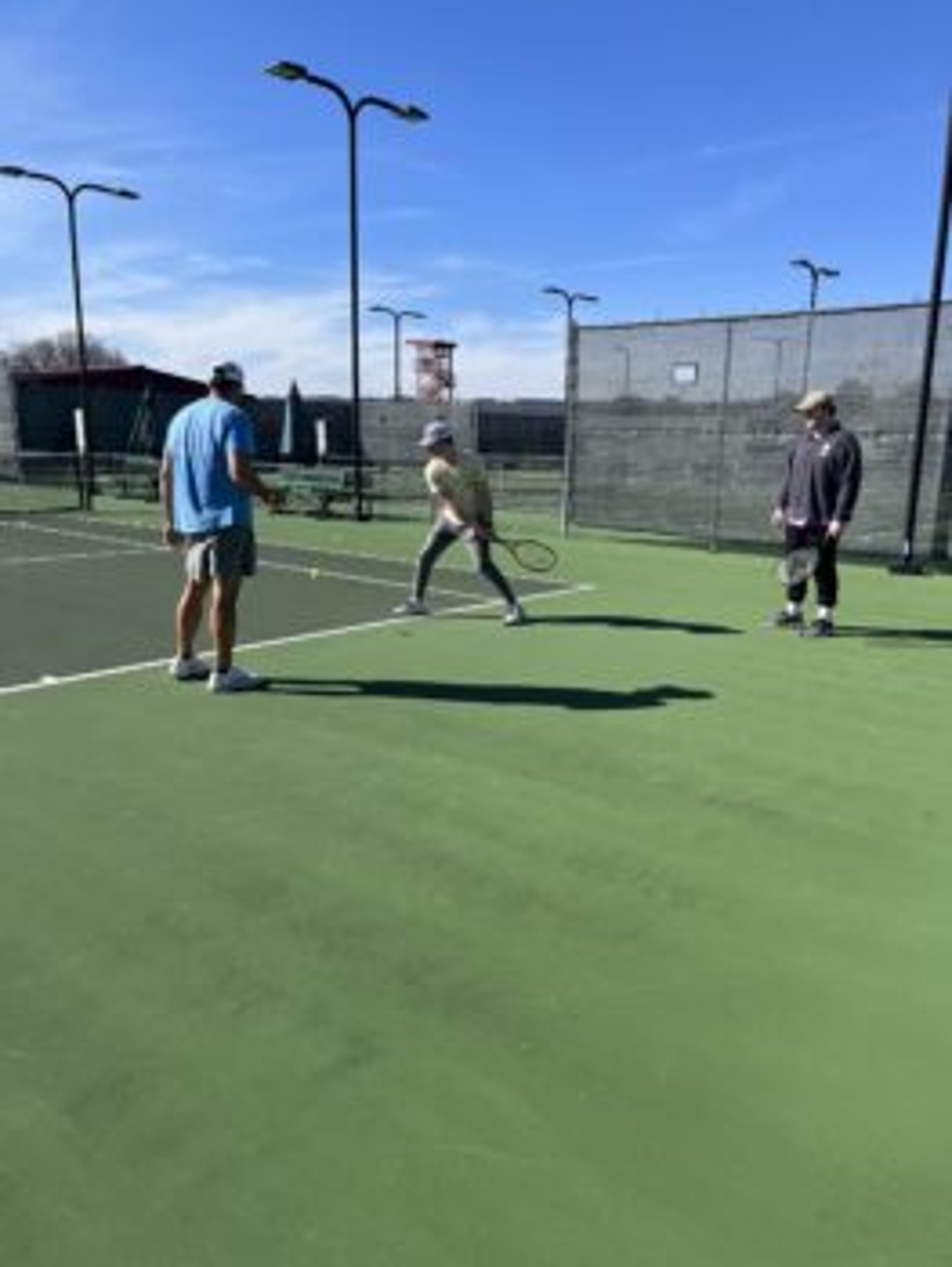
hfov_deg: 53.1
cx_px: 476
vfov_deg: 67.3
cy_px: 634
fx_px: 952
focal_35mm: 26
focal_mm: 5.1
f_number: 1.6
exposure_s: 1/3623
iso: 50
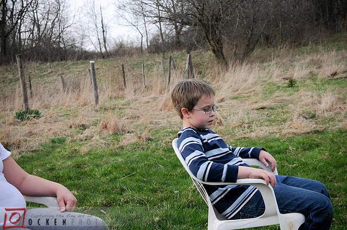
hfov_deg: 41.2
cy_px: 115
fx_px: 462
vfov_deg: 28.0
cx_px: 174
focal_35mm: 48
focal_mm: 32
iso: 400
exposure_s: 1/320
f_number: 6.3
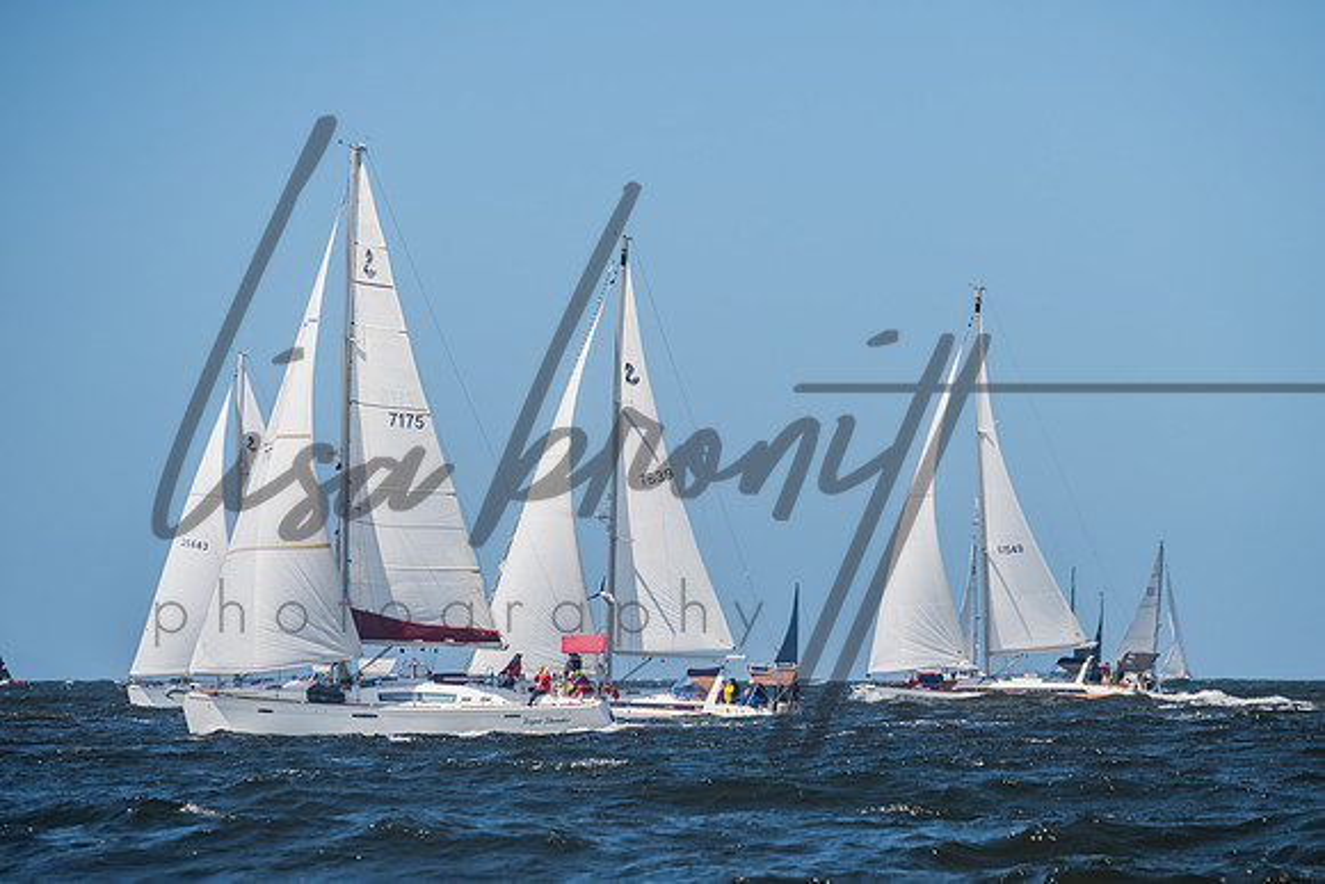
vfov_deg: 5.4
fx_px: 9456
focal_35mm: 257
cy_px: 470
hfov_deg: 8.0
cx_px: 761
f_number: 6.3
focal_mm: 200
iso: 100
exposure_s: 1/250
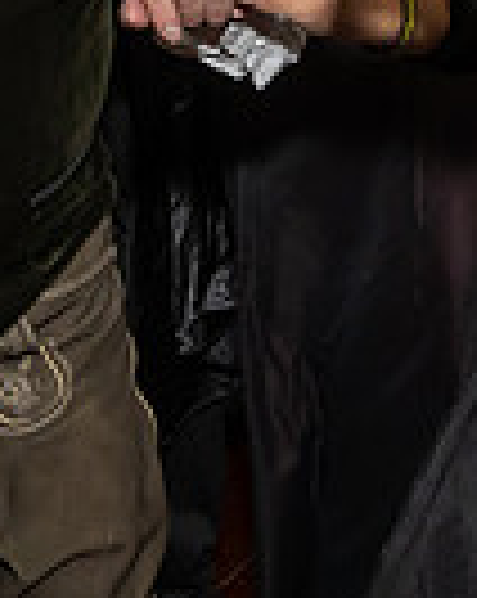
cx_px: 372
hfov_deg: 11.0
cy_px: 69
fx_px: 2476
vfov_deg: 13.7
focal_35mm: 140
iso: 800
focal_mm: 17
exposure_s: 1/250
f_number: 8
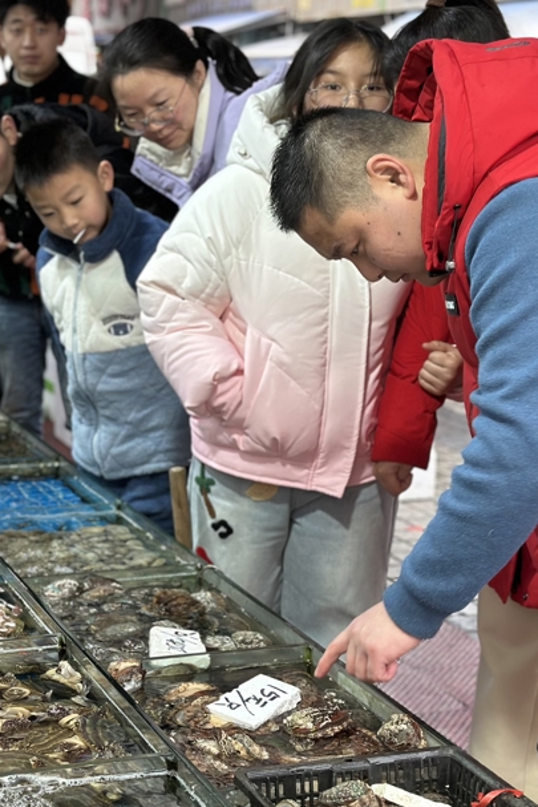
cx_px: 74
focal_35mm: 74
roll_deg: -0.3
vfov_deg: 27.3
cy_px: 364
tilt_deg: -9.2
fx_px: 1658
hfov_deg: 18.2
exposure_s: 1/143
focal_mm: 6.86
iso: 125
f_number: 1.78
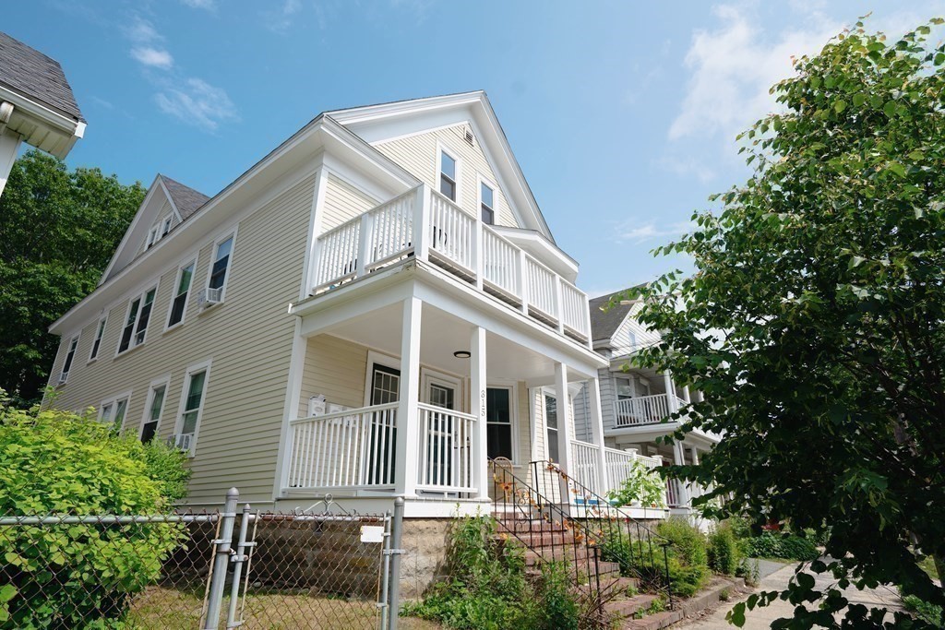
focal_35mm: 19
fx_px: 499
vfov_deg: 64.6
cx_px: 472
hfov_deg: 86.9
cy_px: 315
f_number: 5
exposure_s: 1/800
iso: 100
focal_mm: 19
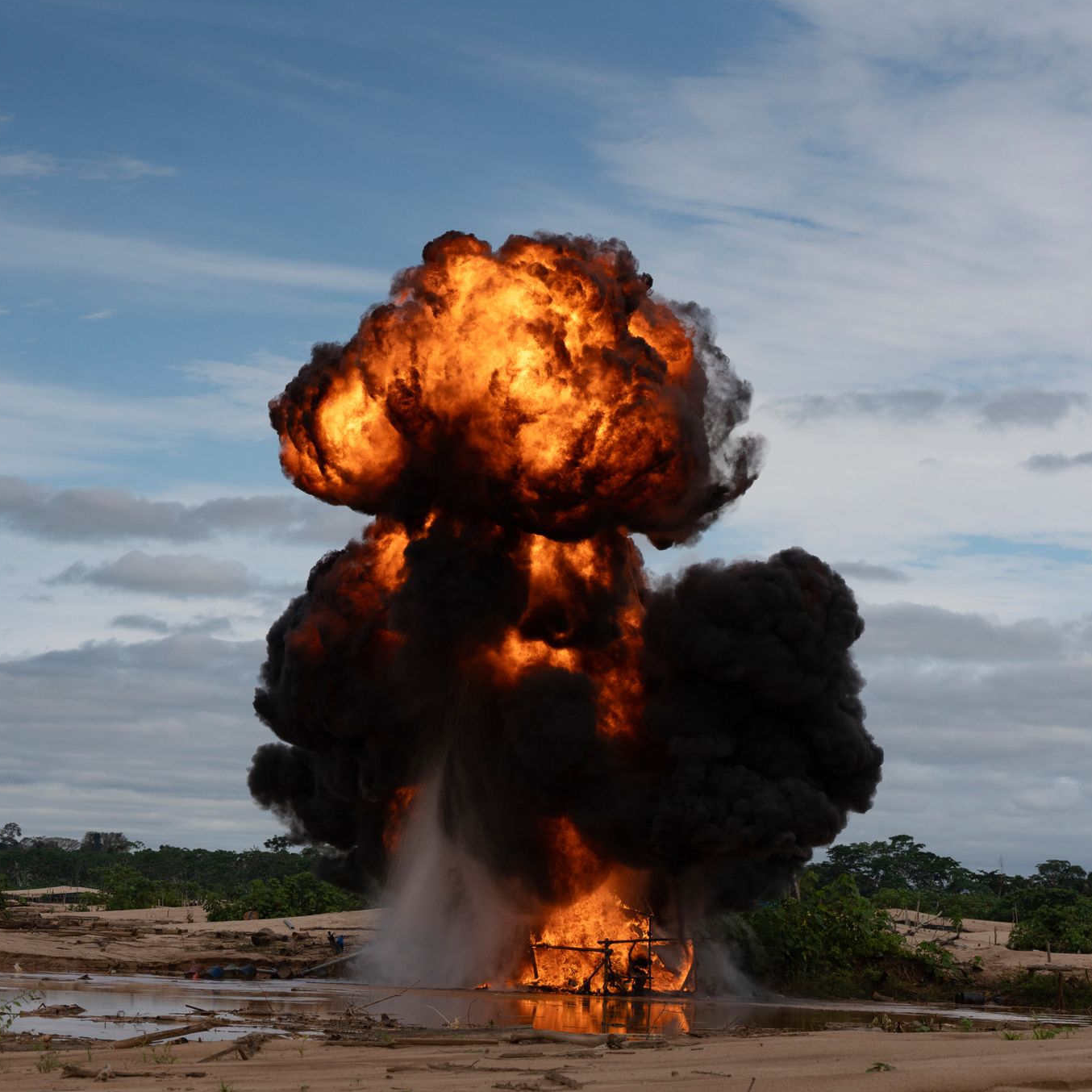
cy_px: 546
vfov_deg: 19.3
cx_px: 504
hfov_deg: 19.3
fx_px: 3212
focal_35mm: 90
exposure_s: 1/8000
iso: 400
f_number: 5.6
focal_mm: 70
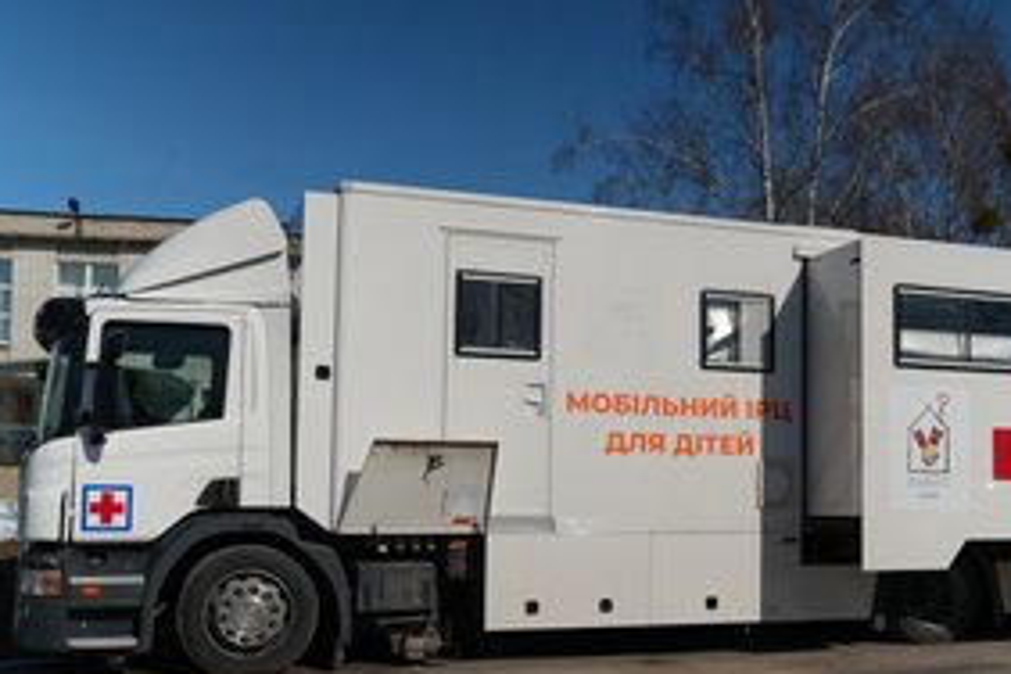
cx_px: 678
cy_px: 418
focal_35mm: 44
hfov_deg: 43.8
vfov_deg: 30.4
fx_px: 1236
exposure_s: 1/125
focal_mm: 31
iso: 125
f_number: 2.8
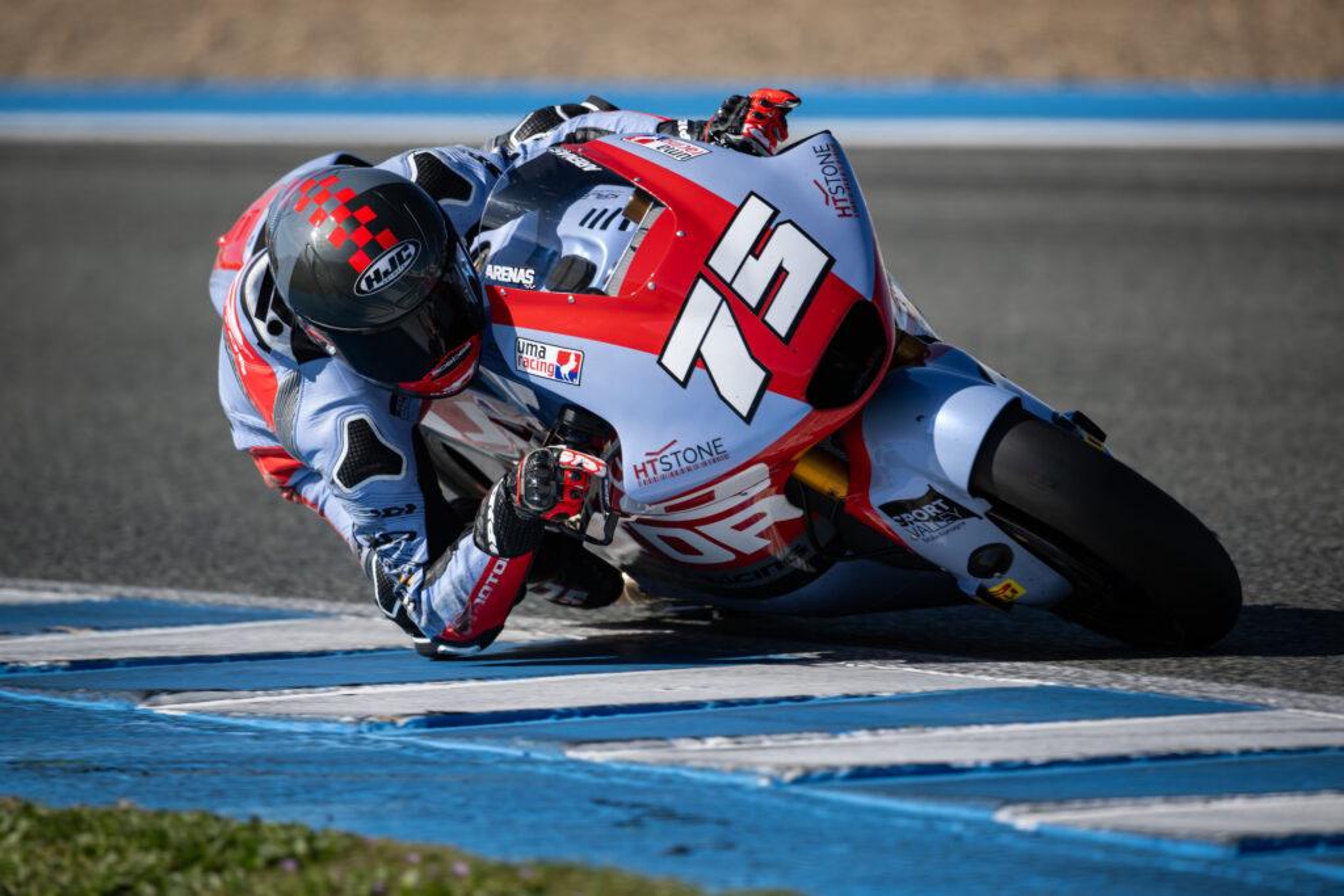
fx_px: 20931
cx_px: 609
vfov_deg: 2.5
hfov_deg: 3.7
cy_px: 460
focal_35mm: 561
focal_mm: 500
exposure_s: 1/2000
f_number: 4.5
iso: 160
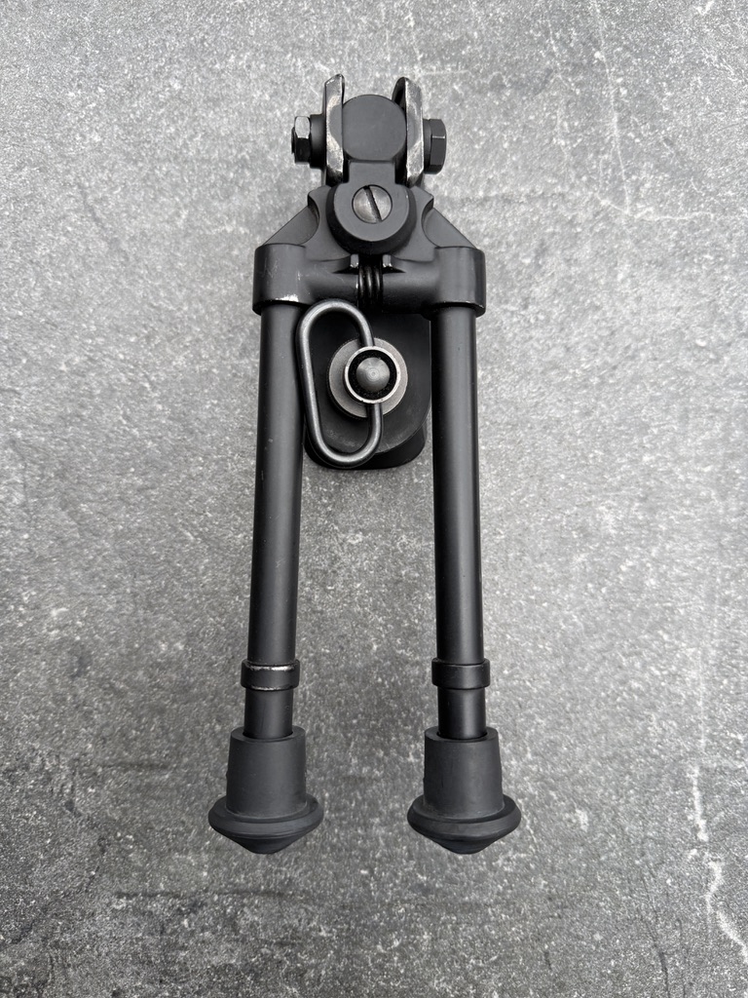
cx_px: 374
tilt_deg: -88.2
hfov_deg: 56.8
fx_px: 691
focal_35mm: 24
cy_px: 499
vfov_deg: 71.6
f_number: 1.78
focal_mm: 6.76
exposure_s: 1/121
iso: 80
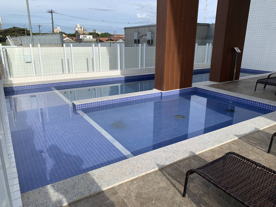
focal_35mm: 26
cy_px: 104
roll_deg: +0.3
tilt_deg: -15.9
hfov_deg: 67.3
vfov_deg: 53.1
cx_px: 138
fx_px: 207
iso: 25
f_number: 1.8
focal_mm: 4.25
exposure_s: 1/1845
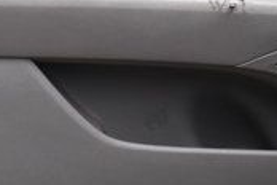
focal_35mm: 158
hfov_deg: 13.0
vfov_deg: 8.6
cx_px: 194
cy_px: -55
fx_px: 1216
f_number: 5
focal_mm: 29
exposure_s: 1/250
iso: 400
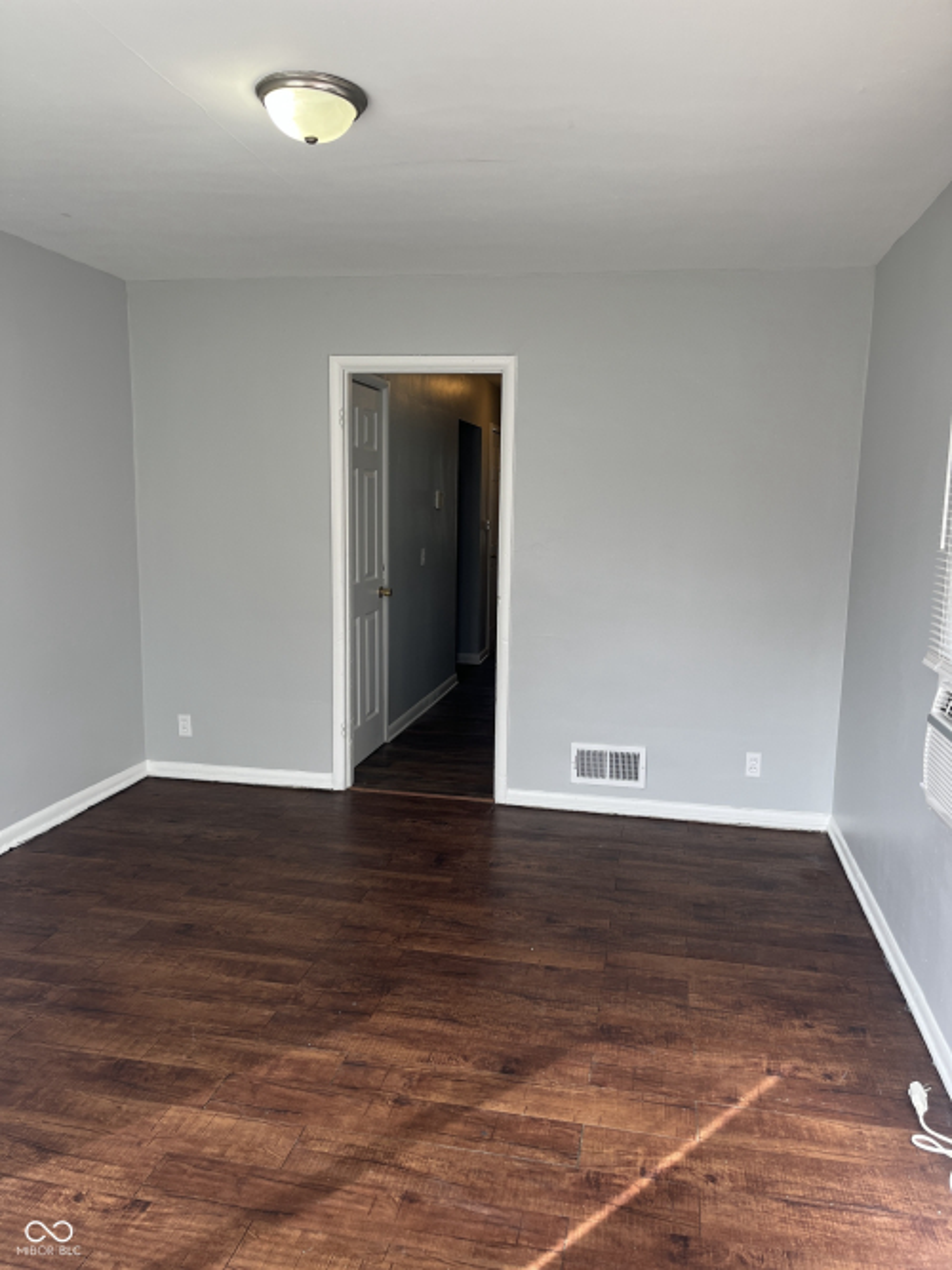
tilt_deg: -9.2
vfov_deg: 67.3
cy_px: 635
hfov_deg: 53.0
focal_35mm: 26
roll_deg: -0.9
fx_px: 954
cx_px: 476
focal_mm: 5.1
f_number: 1.6
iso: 40
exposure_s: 1/251
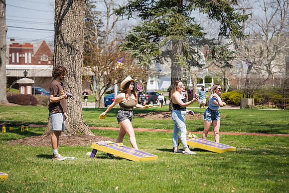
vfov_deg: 11.0
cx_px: 144
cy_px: 96
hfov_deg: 16.4
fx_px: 1004
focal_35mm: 125
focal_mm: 125
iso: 125
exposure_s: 1/640
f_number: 4.5
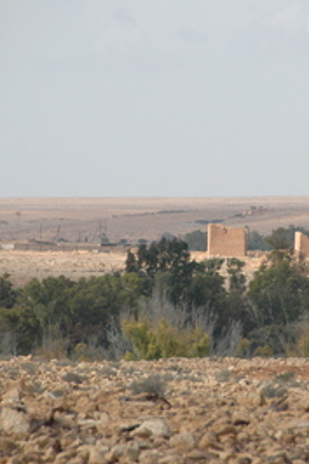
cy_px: 232
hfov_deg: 3.0
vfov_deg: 4.5
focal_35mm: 455
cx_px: 252
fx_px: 5865
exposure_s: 1/1250
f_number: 9
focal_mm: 200
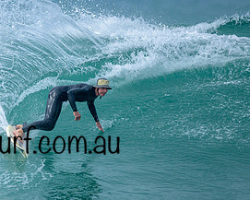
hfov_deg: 1.1
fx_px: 13301
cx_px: -9
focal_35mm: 1797
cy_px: 111
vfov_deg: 0.9
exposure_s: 1/2000
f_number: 6.3
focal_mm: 800
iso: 450
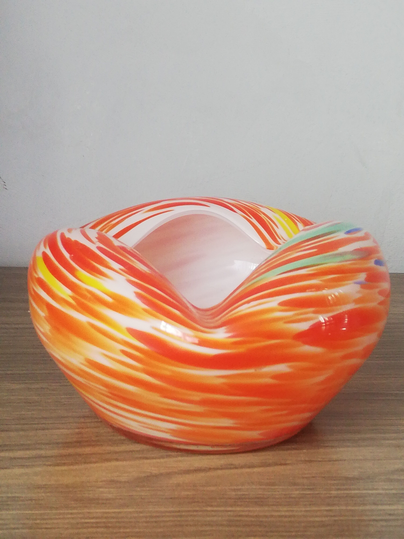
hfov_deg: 22.6
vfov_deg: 29.8
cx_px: 202
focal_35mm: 65
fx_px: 1011
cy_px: 270
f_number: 2.2
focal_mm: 3.81
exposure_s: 1/50
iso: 100
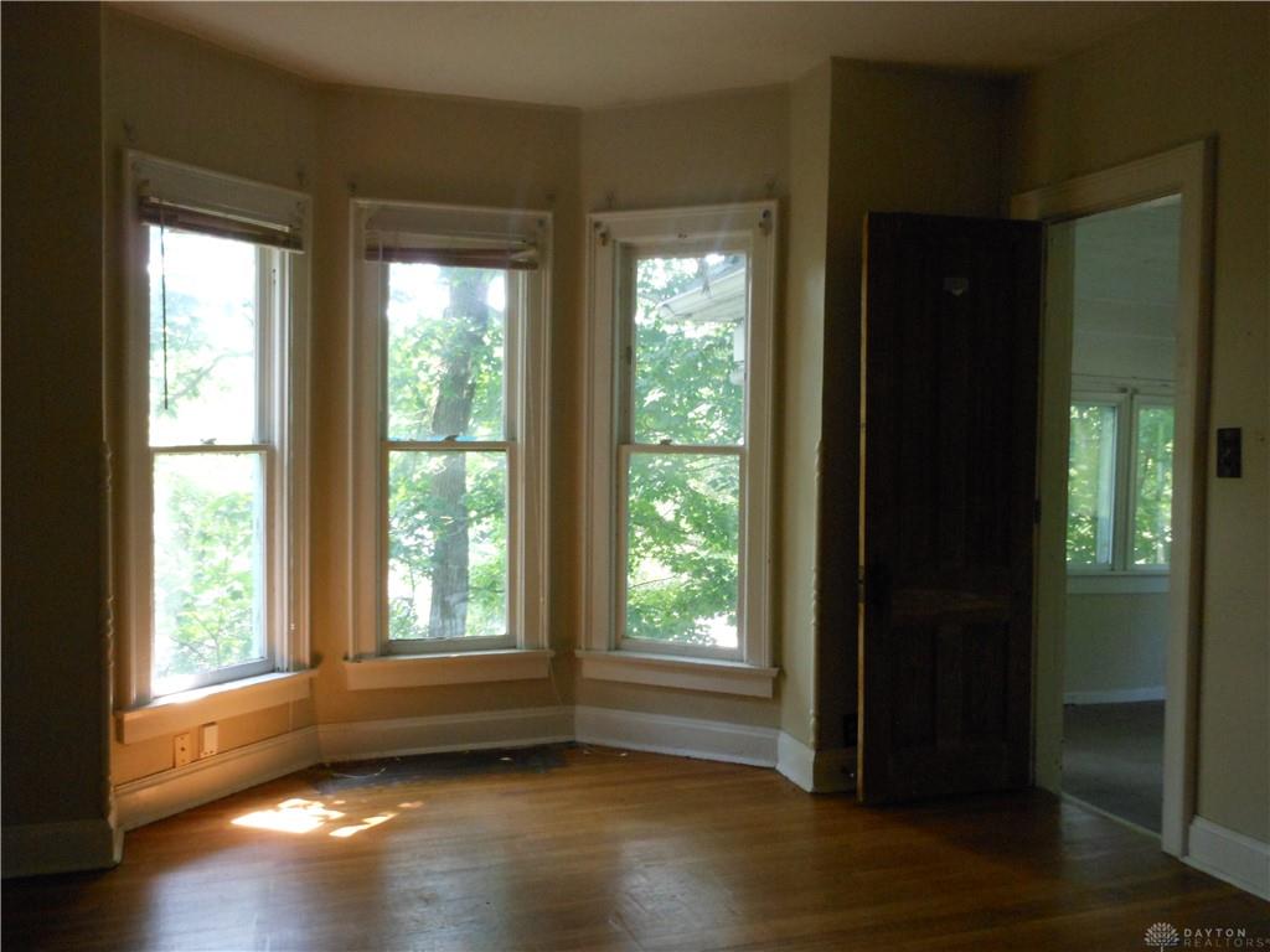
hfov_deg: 55.4
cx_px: 635
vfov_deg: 42.9
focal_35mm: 33
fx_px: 1211
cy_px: 476
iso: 400
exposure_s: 1/50
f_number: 4
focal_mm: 5.9
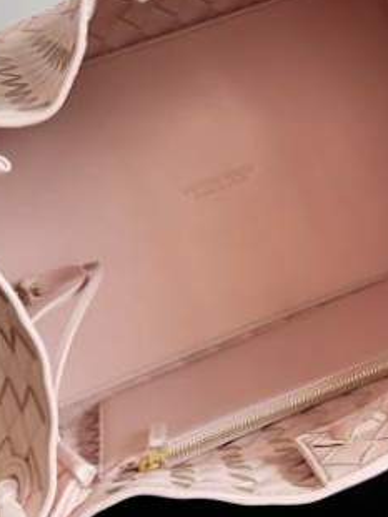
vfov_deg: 31.6
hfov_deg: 23.8
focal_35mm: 61
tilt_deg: -10.8
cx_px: 274
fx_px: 912
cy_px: 198
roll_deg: +21.3
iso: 125
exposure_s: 1/121
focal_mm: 5.1
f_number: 1.6
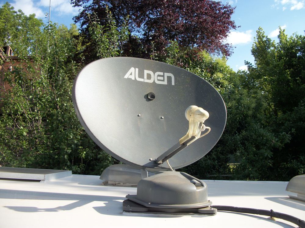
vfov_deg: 44.2
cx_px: 152
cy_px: 114
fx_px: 282
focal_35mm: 32
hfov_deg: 56.8
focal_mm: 5.7
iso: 80
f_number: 8.8
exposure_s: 1/100
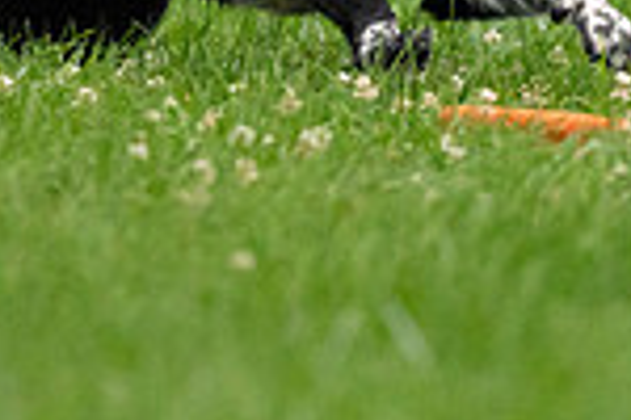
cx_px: 231
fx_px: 31460
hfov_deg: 1.1
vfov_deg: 0.8
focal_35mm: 1795
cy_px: -271
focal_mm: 463
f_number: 6.3
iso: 6400
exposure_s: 1/1600
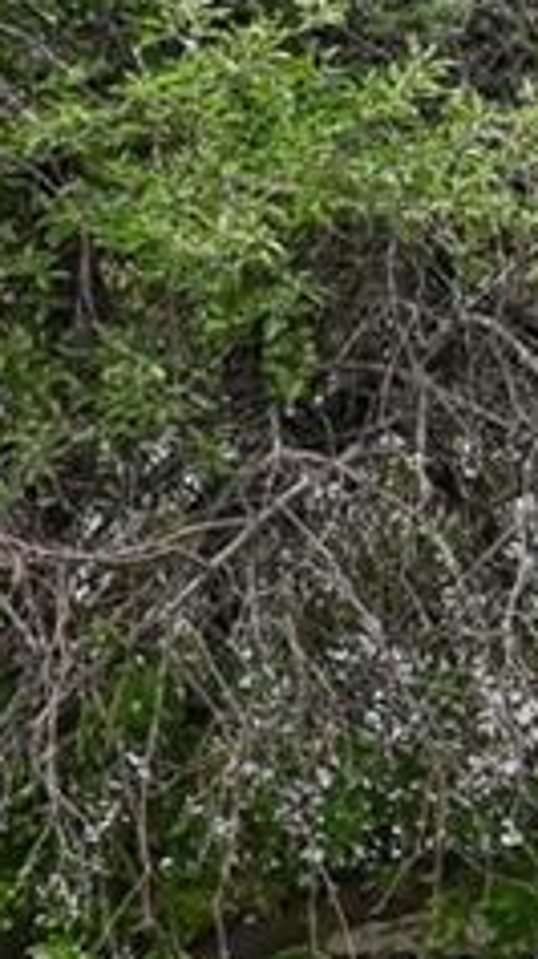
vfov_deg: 9.9
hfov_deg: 5.2
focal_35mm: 212
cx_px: 2019
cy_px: 1360
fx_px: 5386
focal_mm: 30
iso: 400
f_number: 10
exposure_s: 1/400
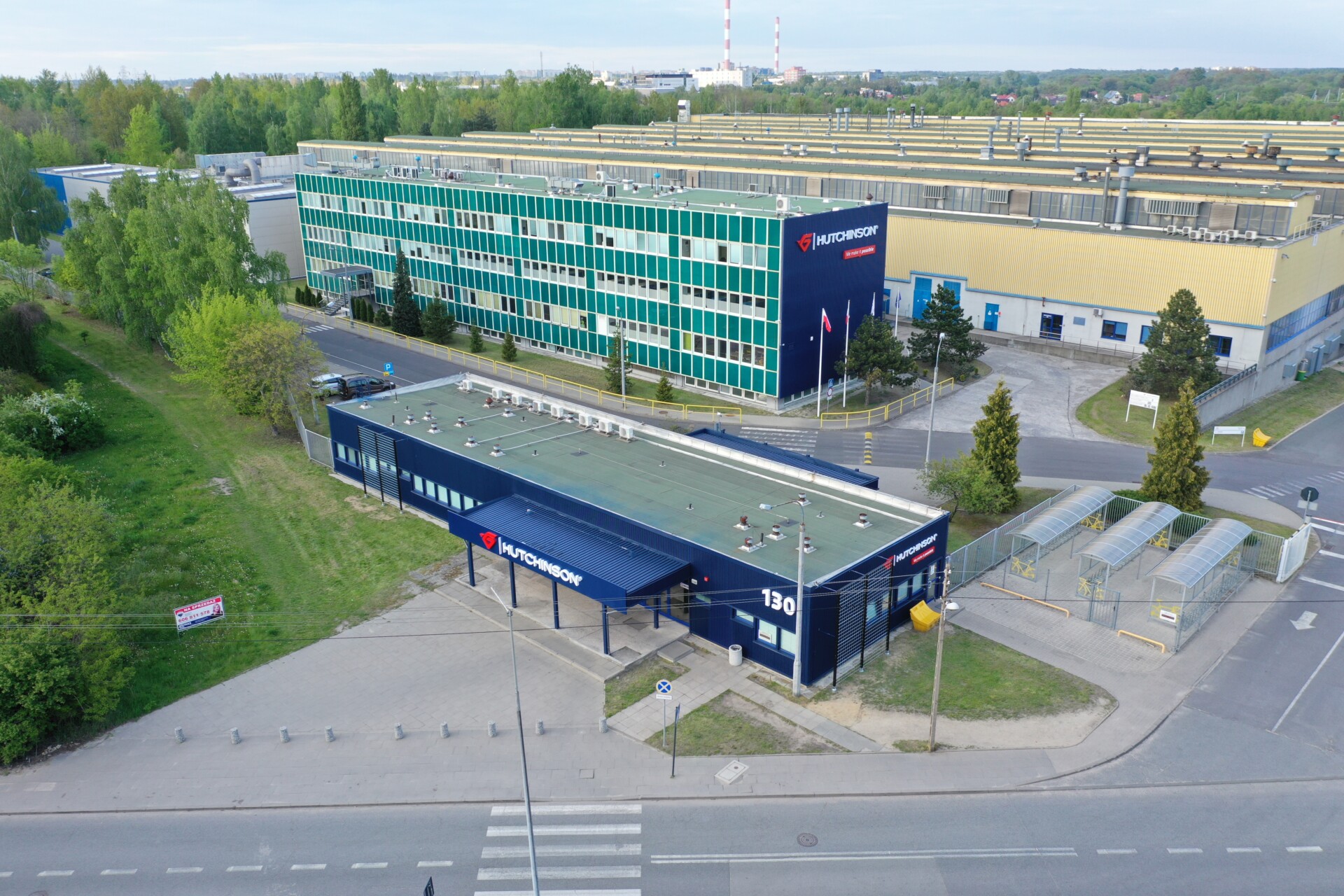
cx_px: 672
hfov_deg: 65.5
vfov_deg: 46.4
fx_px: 1045
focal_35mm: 28
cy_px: 448
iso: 100
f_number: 4
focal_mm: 10.26
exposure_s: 1/100
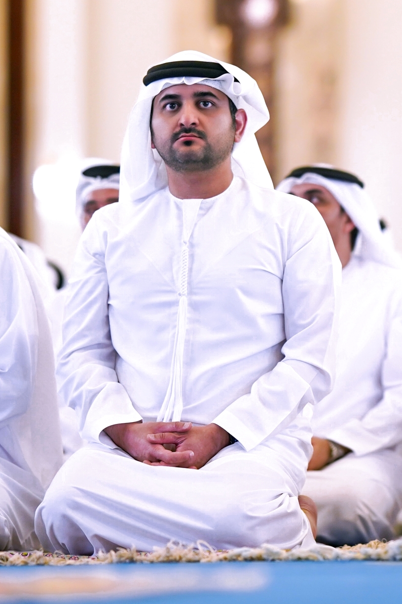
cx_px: 199
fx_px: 1490
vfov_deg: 22.9
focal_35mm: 89
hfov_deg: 15.4
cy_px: 306
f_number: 1.4
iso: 320
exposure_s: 1/160
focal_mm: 85
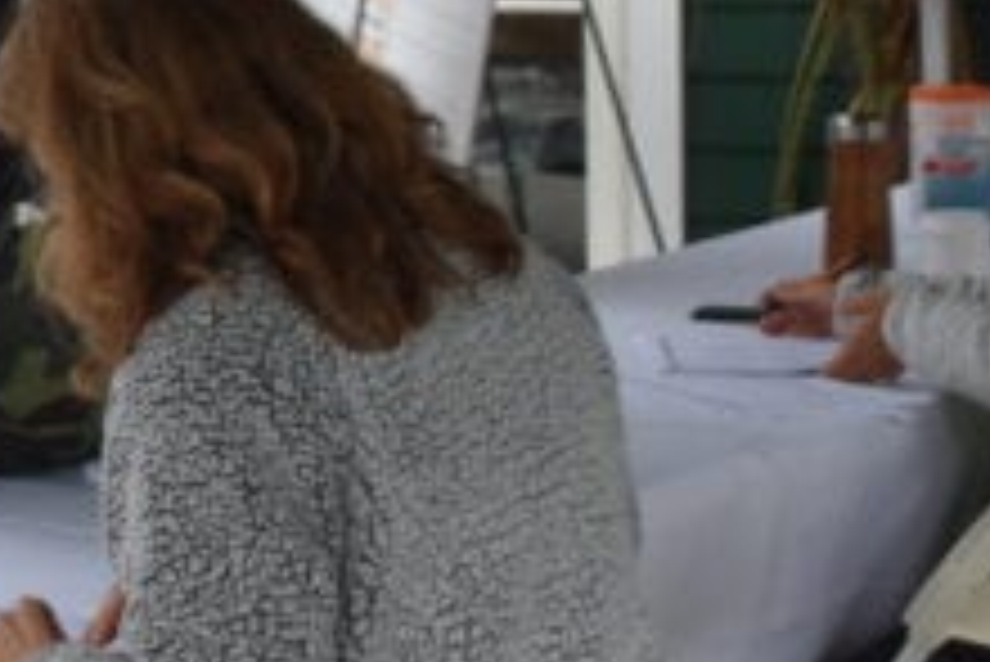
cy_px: 36
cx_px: -706
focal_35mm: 147
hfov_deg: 12.8
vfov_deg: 9.3
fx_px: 4045
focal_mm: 24
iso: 400
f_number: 7.1
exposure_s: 1/200
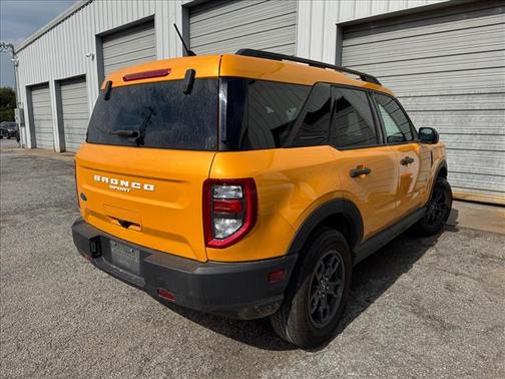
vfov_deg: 56.8
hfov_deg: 71.6
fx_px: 350
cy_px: 190
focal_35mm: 24
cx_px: 252
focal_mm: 6.76
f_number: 1.78
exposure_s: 1/7092
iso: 80
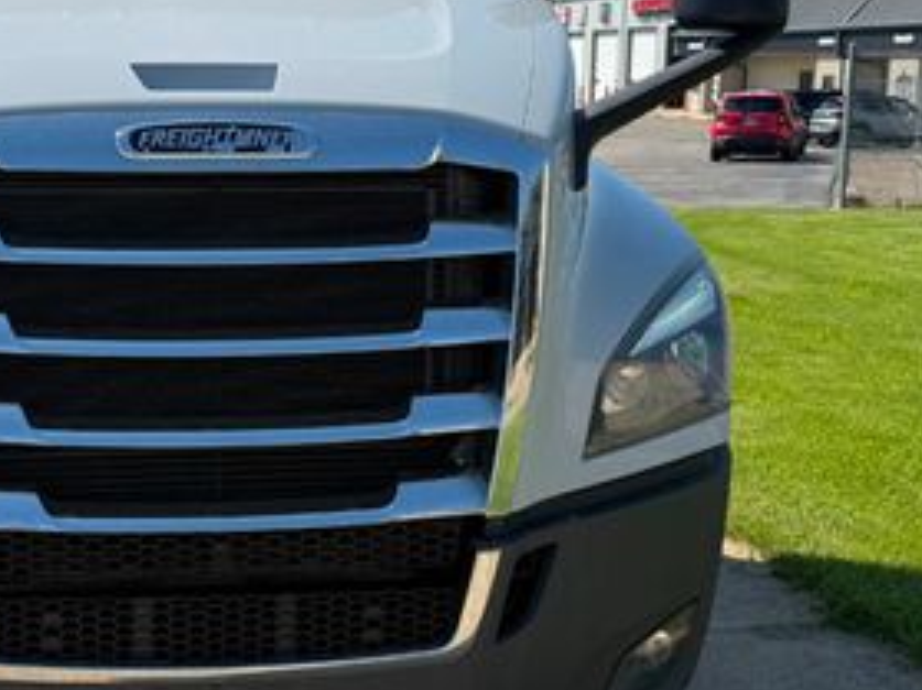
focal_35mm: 55
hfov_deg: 33.8
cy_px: 297
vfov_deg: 26.5
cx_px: 169
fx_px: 1464
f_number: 1.78
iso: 80
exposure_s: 1/4673
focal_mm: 6.76
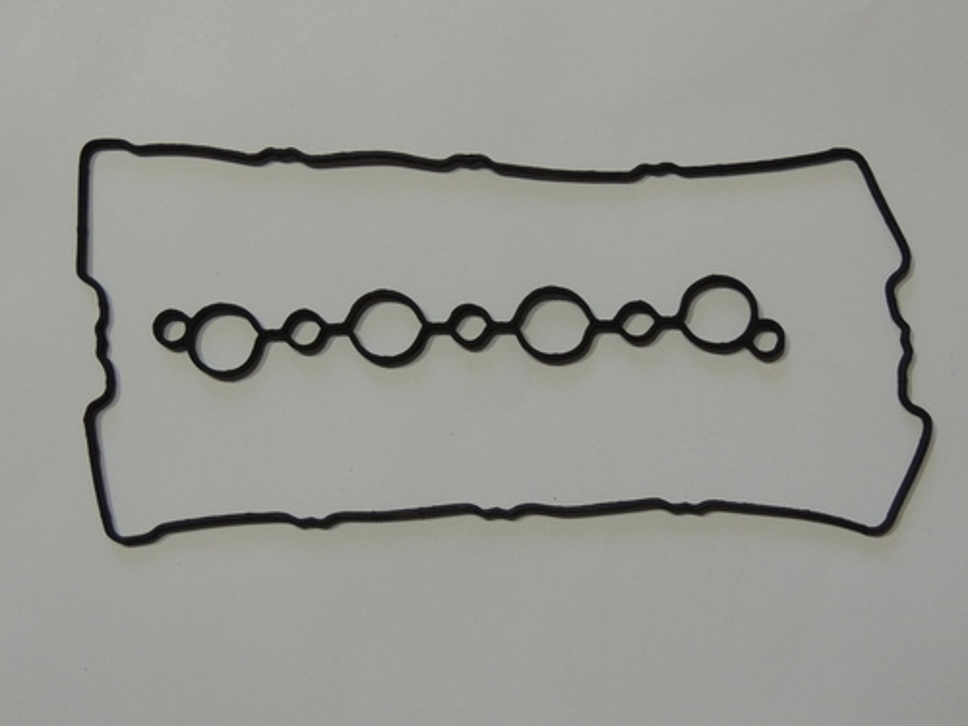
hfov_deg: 38.2
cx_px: 484
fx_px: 1398
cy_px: 363
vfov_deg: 29.1
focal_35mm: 50
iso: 400
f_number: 3.6
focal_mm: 8.9
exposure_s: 1/20
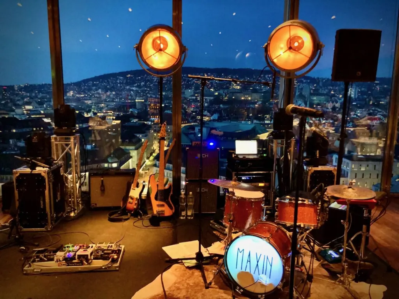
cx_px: 200
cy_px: 150
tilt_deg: -8.8
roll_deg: -1.4
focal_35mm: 28
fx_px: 323
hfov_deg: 63.4
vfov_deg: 49.7
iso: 1250
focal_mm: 4
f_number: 1.8
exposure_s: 1/17
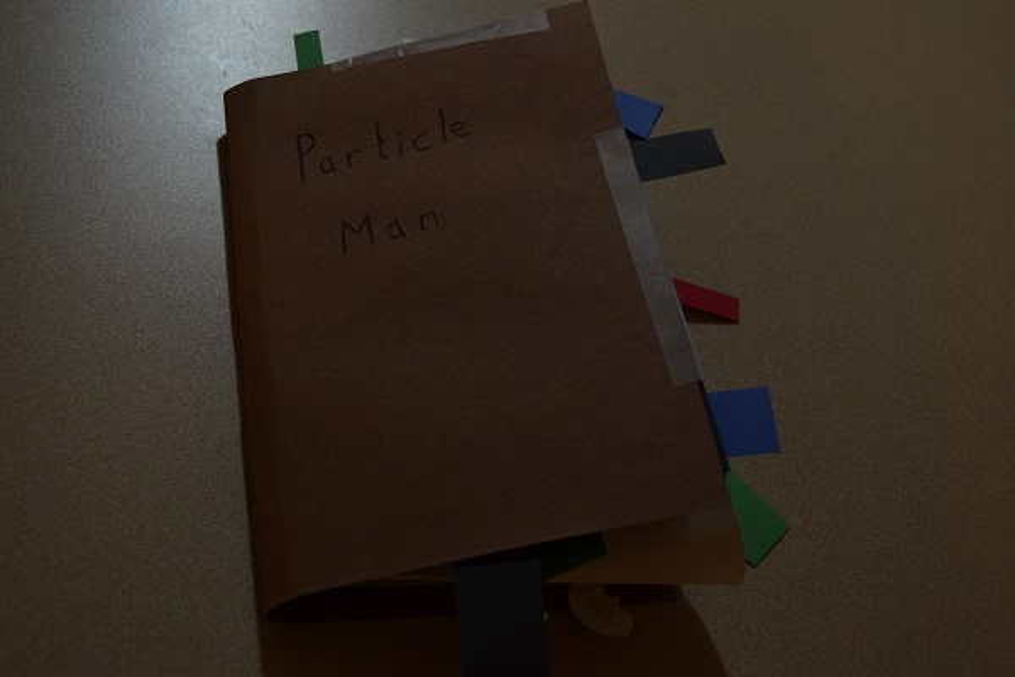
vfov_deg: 29.9
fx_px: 1269
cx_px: 508
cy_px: 338
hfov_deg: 43.6
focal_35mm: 45
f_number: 4.5
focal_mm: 30
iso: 500
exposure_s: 1/30
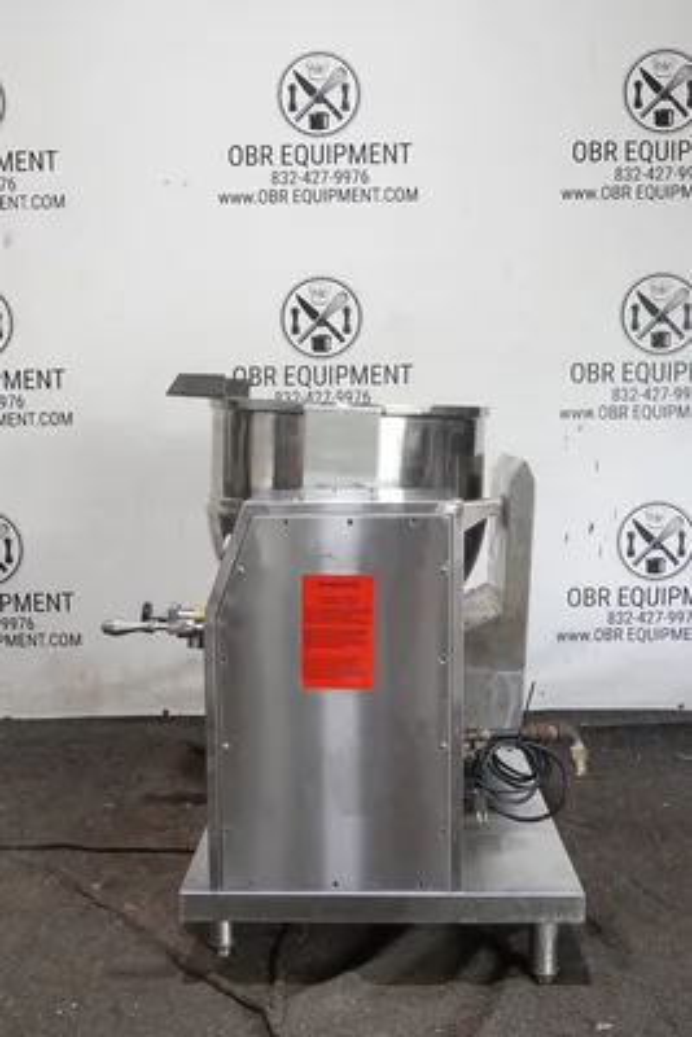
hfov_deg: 36.0
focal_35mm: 37
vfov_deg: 51.9
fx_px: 1066
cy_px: 518
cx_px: 346
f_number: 3.5
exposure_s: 1/40
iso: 640
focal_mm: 13.84
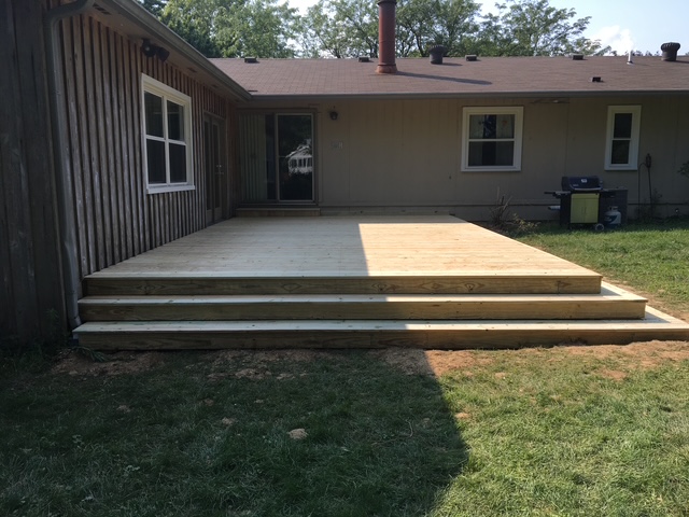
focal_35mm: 29
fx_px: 577
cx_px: 344
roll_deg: -0.2
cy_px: 258
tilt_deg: -8.6
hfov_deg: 61.7
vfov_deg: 48.2
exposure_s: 1/864
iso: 25
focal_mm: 4.15
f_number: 2.2
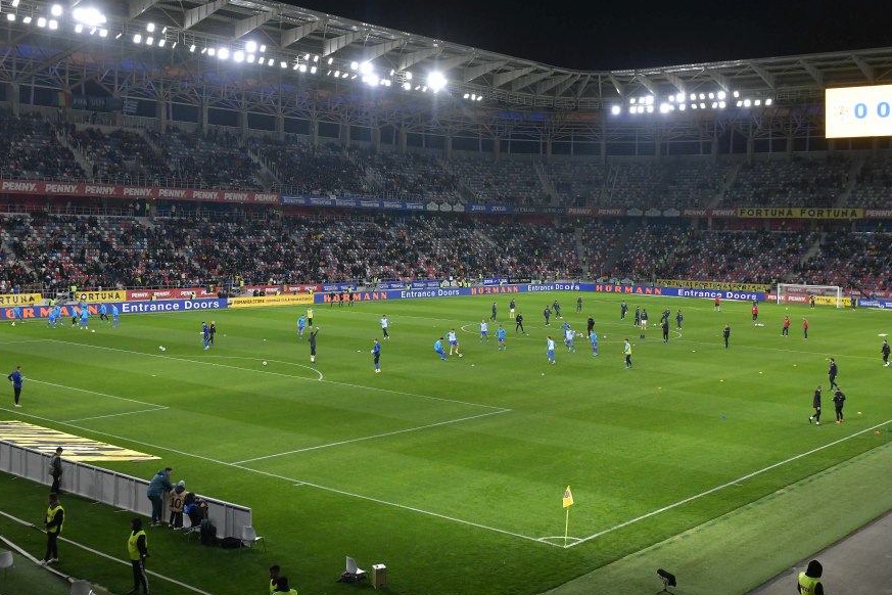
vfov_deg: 30.5
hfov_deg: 44.5
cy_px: 272
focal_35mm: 44
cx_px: 440
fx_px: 1090
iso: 2000
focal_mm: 32
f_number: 5.6
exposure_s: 1/500
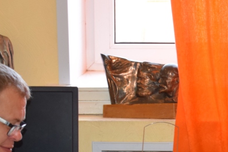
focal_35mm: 161
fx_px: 1019
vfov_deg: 8.4
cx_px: 184
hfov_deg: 12.7
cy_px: 171
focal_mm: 42
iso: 800
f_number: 5
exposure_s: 1/100
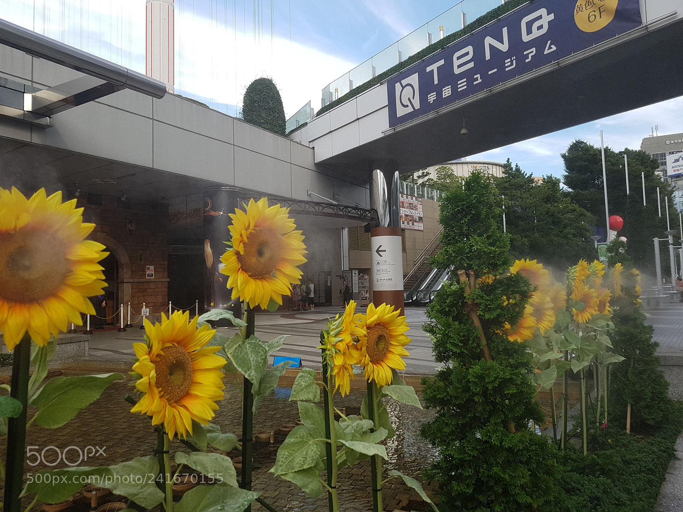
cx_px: 342
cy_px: 256
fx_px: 513
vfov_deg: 53.1
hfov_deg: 67.3
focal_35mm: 26
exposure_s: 1/758
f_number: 1.7
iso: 50
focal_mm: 4.2
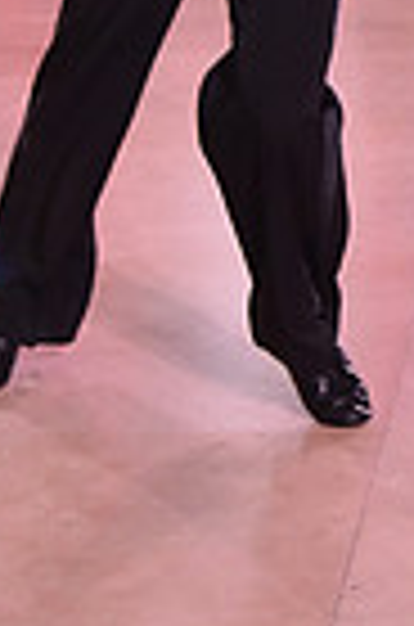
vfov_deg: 12.4
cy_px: -279
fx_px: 2756
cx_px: 628
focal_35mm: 159
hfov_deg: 8.4
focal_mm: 38
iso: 2500
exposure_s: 1/320
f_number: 6.3
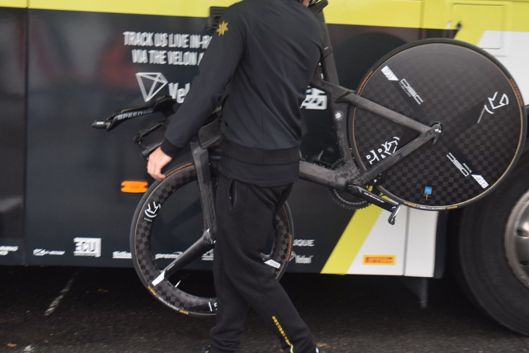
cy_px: 176
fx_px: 1058
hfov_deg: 28.1
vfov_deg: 18.9
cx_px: 264
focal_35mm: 72
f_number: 5.3
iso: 640
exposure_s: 1/60
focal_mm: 48
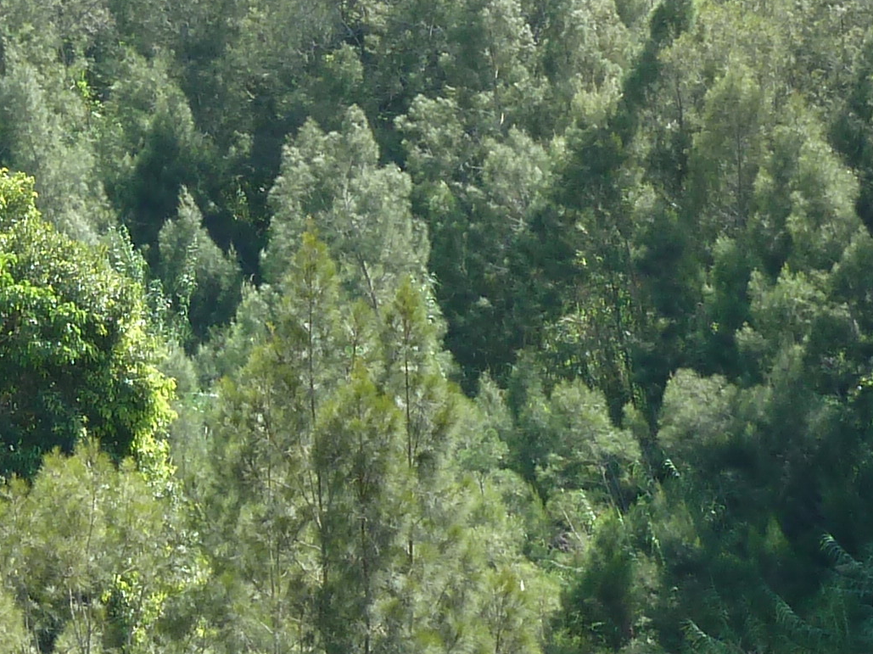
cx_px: -534
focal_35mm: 350
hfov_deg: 5.6
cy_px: -389
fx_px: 8824
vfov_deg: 4.2
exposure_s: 1/125
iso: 80
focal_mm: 14.7
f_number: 4.3
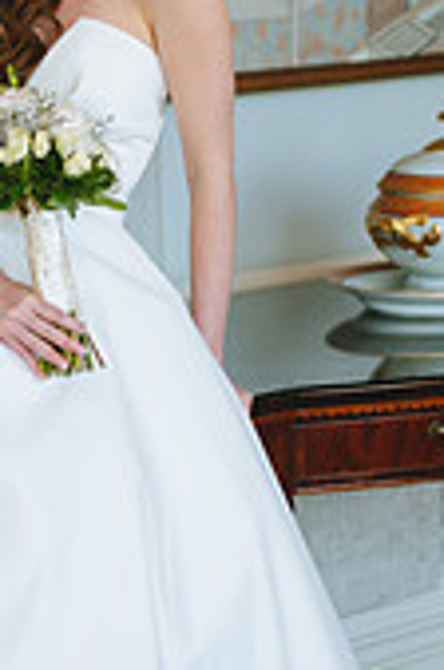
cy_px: 345
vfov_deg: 15.4
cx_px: -113
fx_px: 2470
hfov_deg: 10.1
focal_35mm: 133
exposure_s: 1/160
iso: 250
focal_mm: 50
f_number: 2
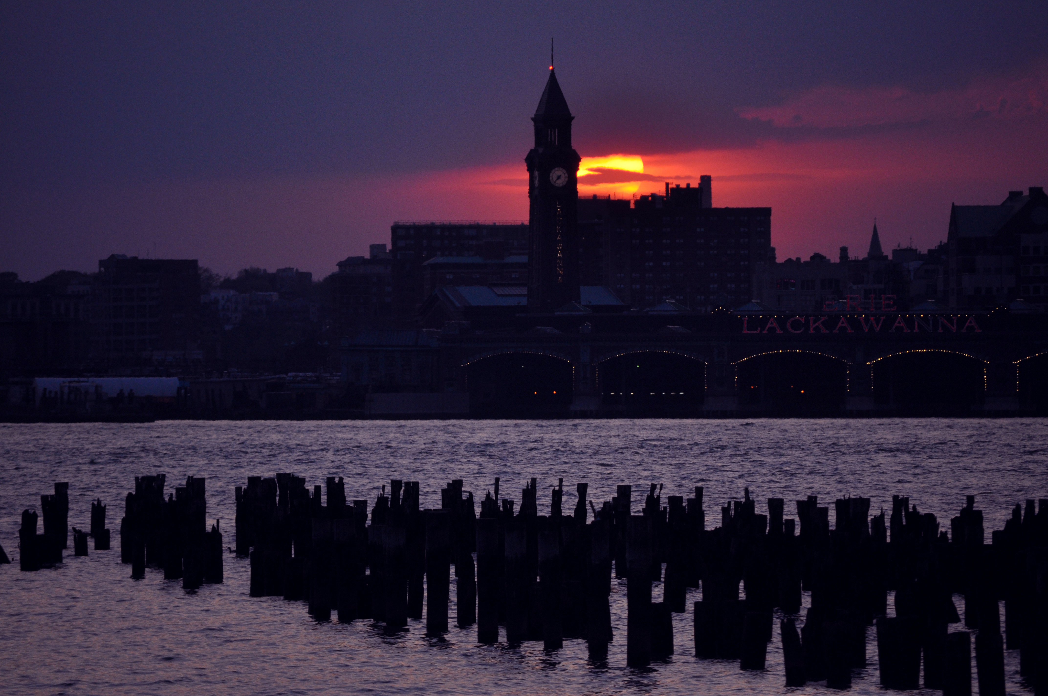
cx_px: 524
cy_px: 348
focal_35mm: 270
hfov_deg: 7.6
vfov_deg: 5.1
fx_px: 7850
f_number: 5.6
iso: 400
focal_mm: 180
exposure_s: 1/1250
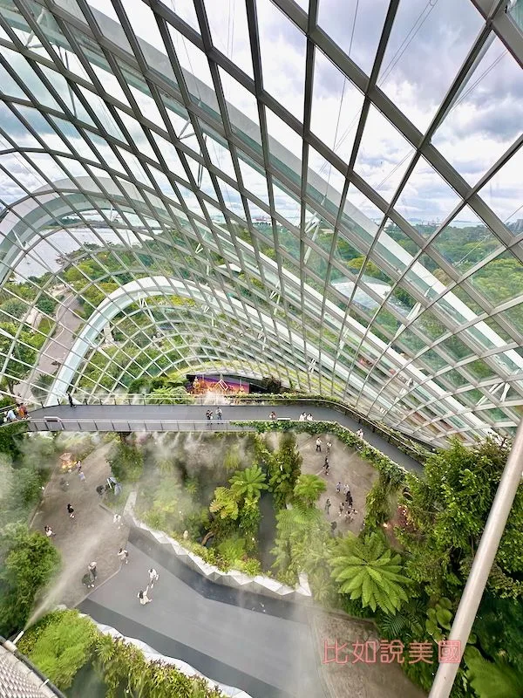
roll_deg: -1.3
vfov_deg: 102.1
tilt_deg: -23.7
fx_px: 282
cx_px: 262
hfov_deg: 85.7
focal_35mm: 14
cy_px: 349
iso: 40
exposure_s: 1/158
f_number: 2.2
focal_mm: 2.22
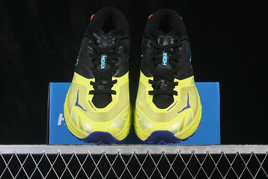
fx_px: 558
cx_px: 134
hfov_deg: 27.0
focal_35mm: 75
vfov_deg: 18.2
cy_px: 90
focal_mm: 50
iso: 160
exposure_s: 1/60
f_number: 8
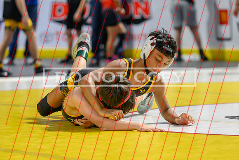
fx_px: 1386
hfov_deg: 9.9
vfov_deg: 6.6
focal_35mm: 209
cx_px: 121
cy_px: 108
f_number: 2.8
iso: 2500
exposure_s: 1/800
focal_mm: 135
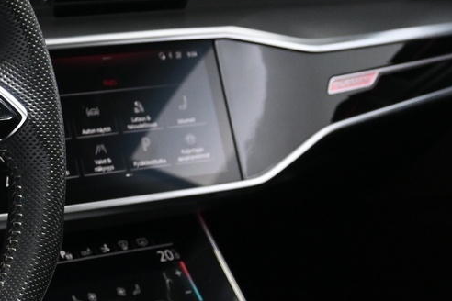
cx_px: -184
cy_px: 276
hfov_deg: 18.0
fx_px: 1301
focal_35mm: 104
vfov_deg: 13.1
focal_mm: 21
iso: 1000
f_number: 4
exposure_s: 1/30
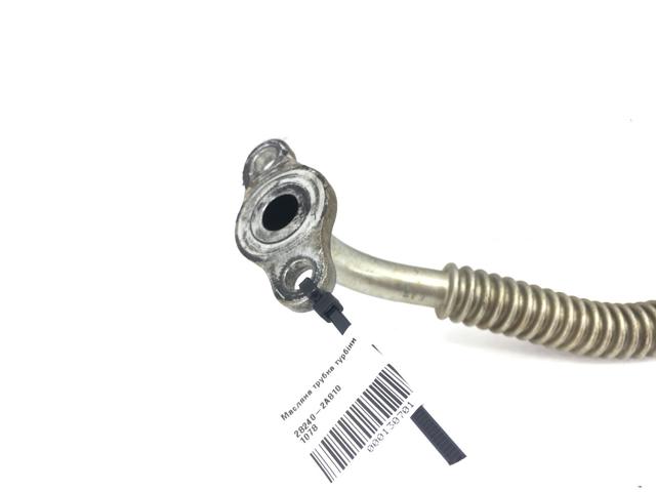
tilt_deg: -38.3
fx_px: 550
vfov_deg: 48.2
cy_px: 246
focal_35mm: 29
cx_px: 328
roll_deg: -1.9
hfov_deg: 61.7
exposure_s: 1/107
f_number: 2.2
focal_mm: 4.15
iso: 25
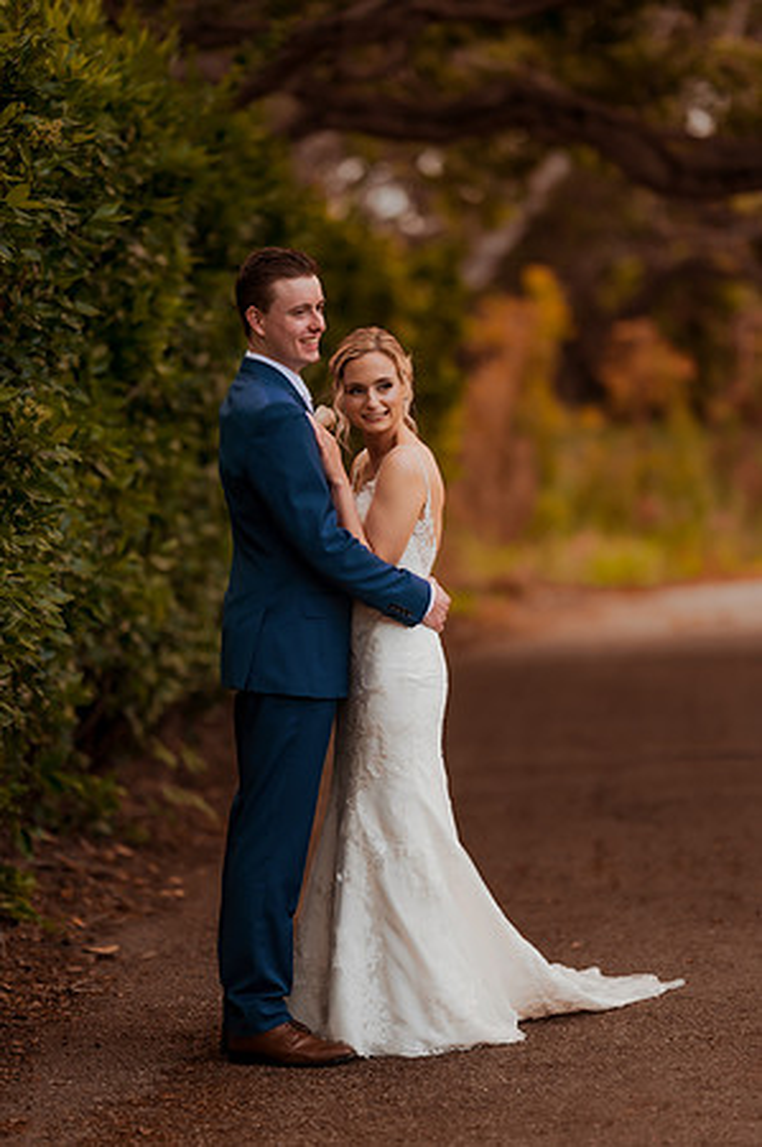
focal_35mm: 135
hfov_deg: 10.1
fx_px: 4296
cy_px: 574
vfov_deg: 15.2
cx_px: 381
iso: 320
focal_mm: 135
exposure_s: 1/1250
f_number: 1.8
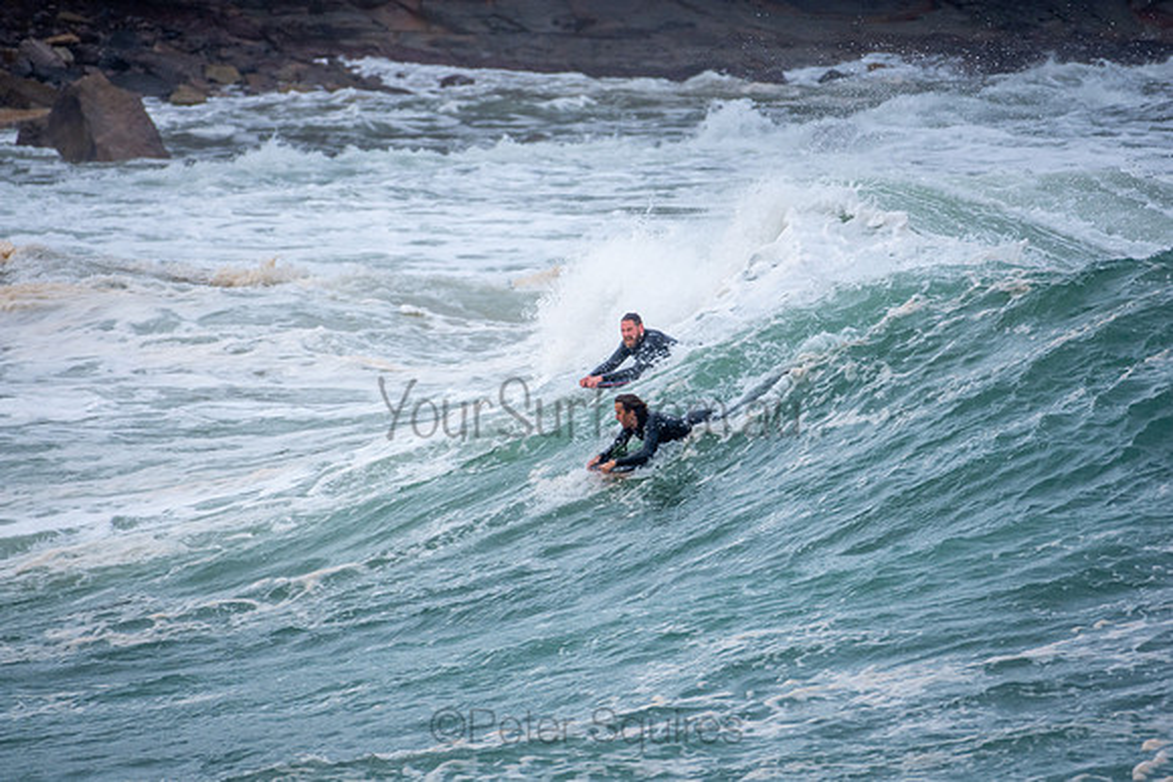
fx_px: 24442
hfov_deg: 2.7
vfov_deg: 1.8
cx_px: 586
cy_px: 391
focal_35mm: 750
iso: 360
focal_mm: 500
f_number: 5.6
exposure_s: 1/1000
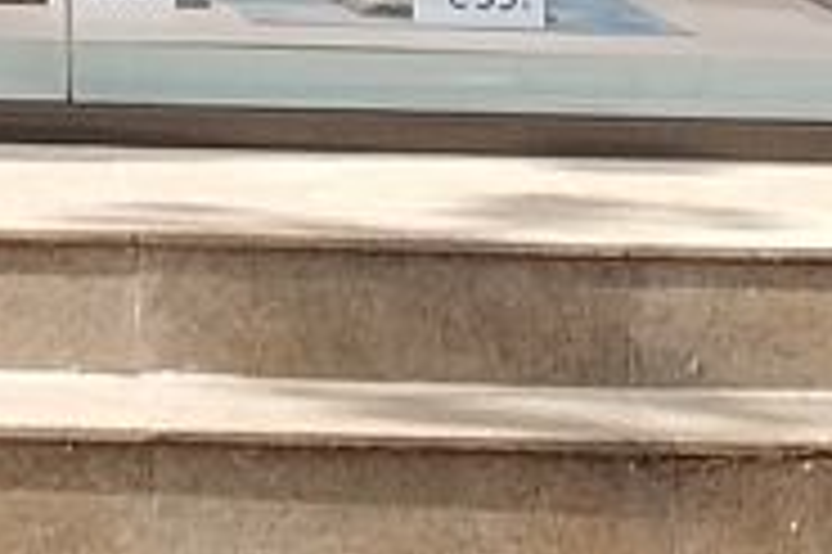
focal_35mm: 216
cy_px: -1090
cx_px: -234
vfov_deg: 5.9
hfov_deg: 9.4
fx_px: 4987
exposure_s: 1/267
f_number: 2
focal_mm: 4.5
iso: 100
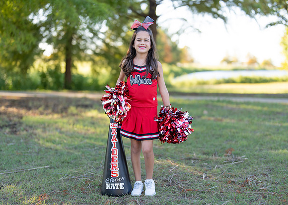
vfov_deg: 24.6
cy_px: 111
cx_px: 147
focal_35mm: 58
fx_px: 471
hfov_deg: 34.0
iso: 100
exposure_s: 1/1000
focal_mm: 50
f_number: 1.2
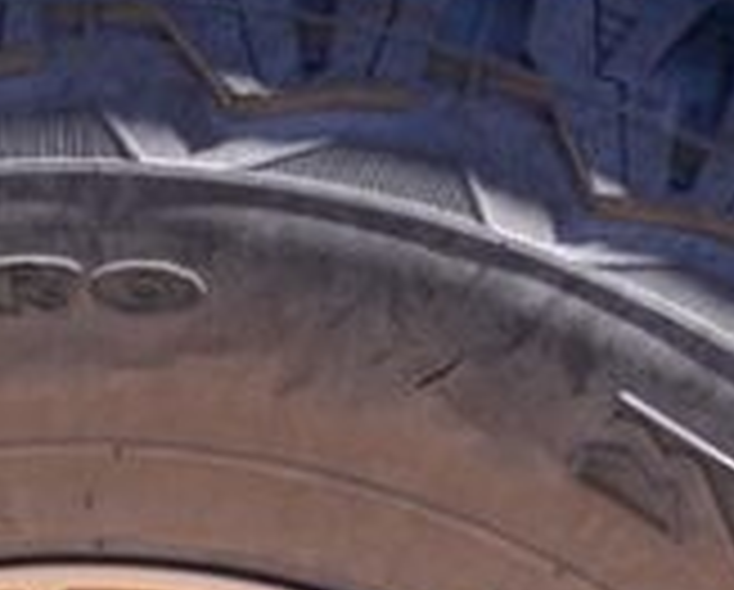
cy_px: 1326
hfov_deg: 9.3
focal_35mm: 206
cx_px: 212
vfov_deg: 7.2
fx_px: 4483
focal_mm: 23.5
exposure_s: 1/170
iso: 320
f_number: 5
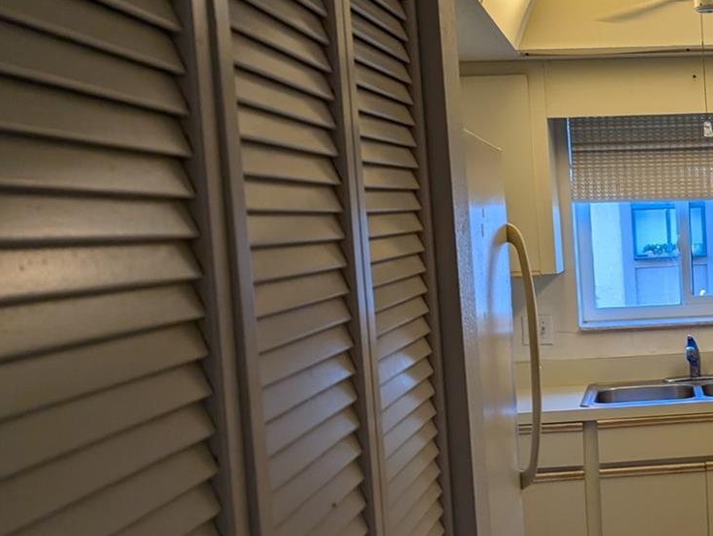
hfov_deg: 33.0
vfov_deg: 28.0
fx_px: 1072
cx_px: 751
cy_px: 323
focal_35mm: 52
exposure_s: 1/120
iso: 65
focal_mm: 6.9
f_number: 1.68
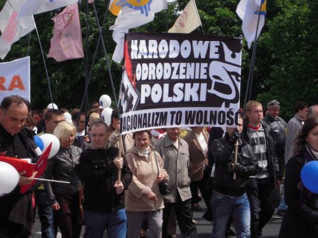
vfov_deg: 13.2
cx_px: 159
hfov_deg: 17.6
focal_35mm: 112
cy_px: 119
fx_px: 1029
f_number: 5.8
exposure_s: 1/320
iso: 100
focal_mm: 20
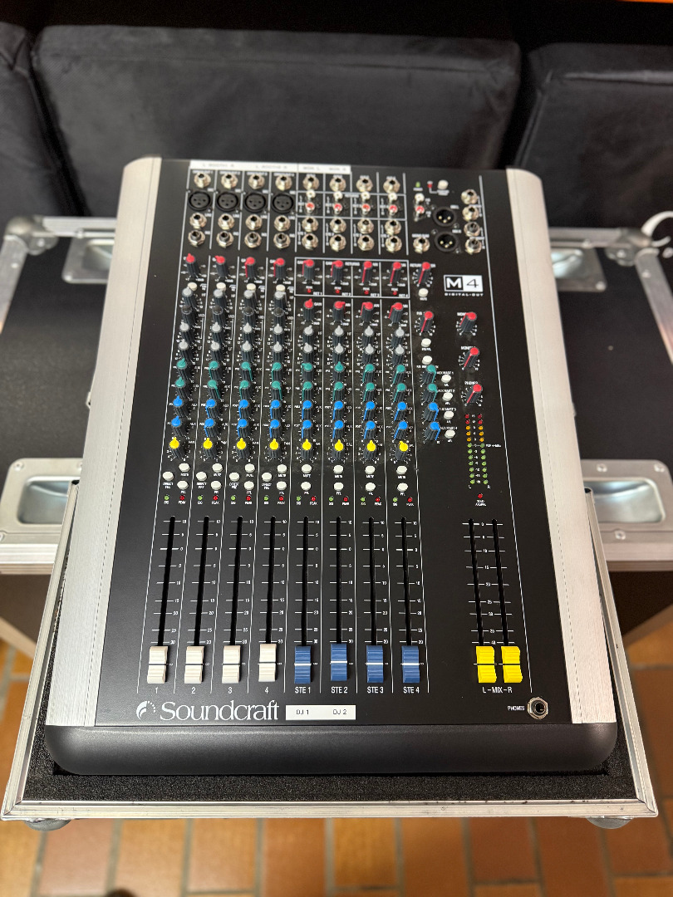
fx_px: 622
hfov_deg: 56.8
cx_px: 336
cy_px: 448
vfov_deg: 71.6
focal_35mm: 24
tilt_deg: -59.4
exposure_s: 1/33
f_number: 1.78
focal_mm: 6.76
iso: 640
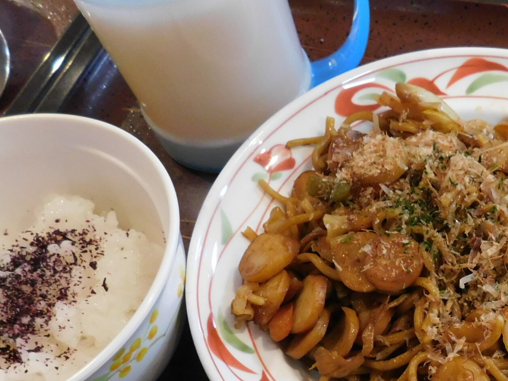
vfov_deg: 29.3
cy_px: 362
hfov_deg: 37.1
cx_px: 483
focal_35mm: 47
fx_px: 690
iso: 320
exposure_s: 1/30
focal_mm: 4
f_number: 3
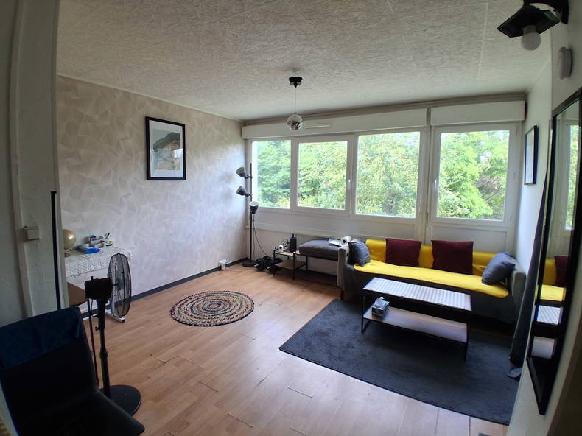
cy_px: 218
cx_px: 291
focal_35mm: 17
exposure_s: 1/100
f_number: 2.2
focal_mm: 1.4
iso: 80
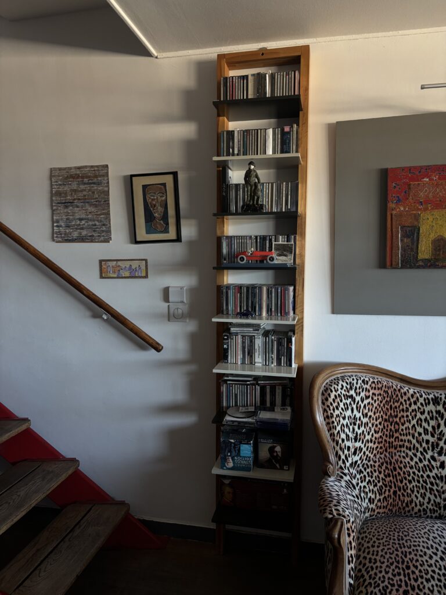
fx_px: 447
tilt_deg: -5.3
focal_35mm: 26
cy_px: 298
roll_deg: -0.1
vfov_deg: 67.3
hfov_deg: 53.1
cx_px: 223
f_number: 1.6
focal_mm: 5.96
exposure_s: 1/121
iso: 125
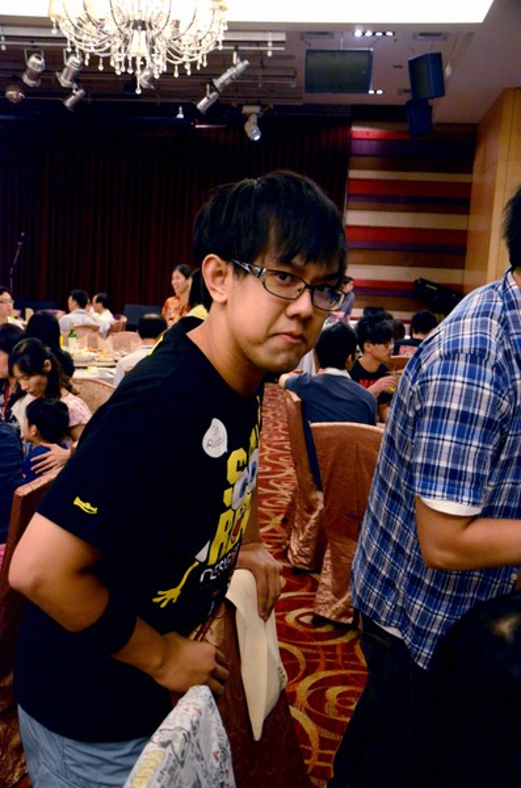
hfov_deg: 36.7
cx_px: 260
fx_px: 786
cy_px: 394
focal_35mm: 36
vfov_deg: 53.2
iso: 3200
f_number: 3.8
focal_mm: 24
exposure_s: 1/80
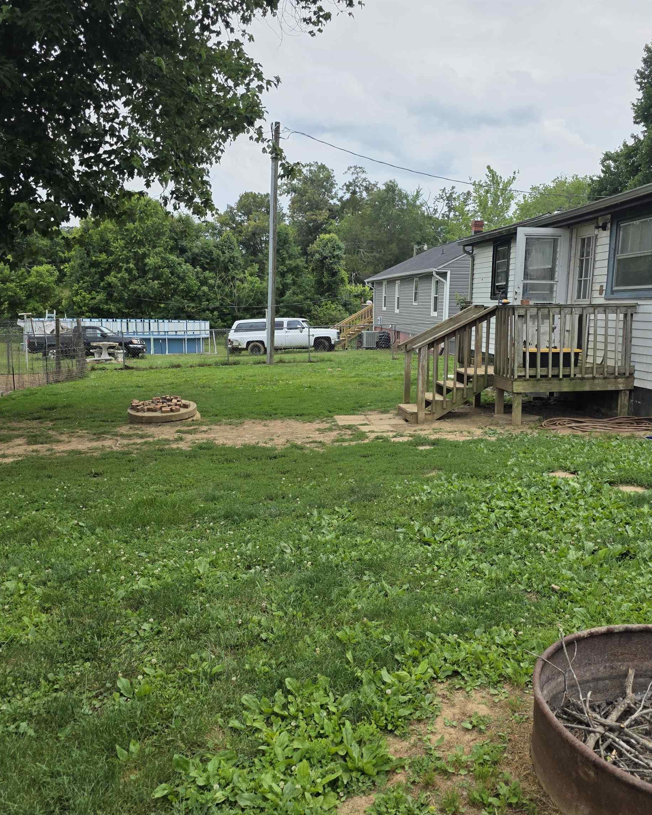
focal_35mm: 30
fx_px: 724
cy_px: 408
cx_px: 353
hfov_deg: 48.5
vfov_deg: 58.8
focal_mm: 6.3
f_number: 1.7
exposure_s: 1/5958
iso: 80
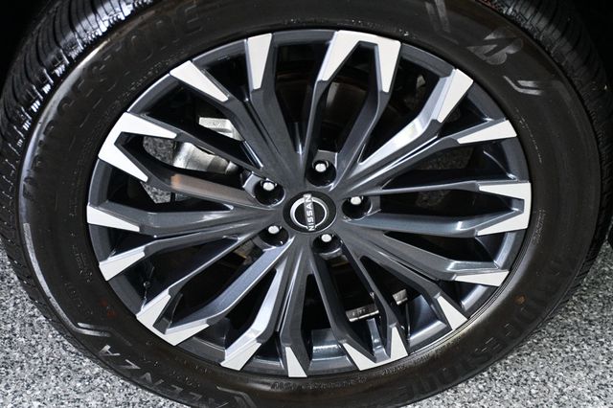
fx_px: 1140
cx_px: 306
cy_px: 204
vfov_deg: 20.3
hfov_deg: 30.1
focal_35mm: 67
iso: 3200
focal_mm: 45
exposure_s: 1/125
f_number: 4.5
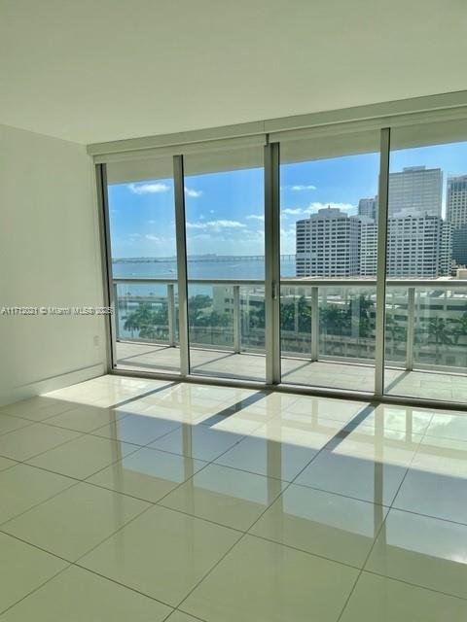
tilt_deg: -7.4
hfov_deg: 53.1
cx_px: 234
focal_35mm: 26
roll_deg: +1.5
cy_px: 311
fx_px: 468
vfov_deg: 67.3
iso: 32
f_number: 1.6
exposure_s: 1/2398
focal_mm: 4.2
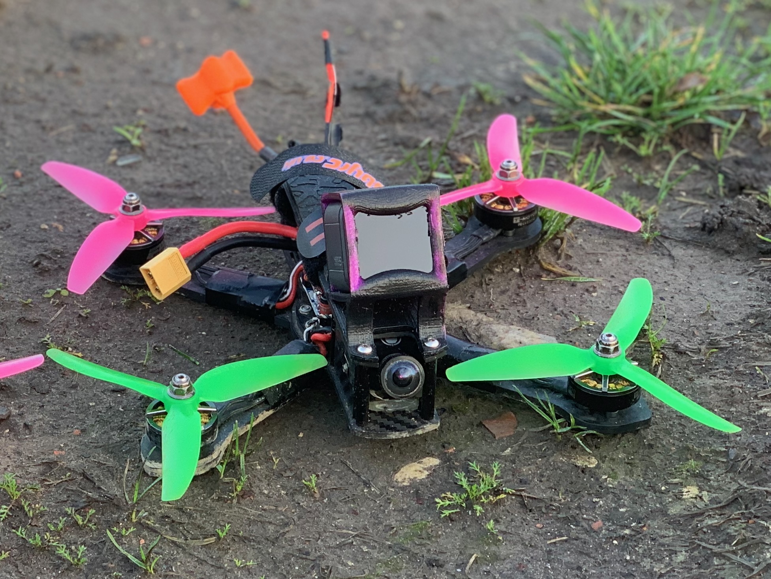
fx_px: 1158
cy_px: 290
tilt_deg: -30.1
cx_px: 386
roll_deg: -1.5
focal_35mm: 52
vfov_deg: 28.0
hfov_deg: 36.8
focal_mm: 6
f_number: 2.4
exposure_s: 1/122
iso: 50
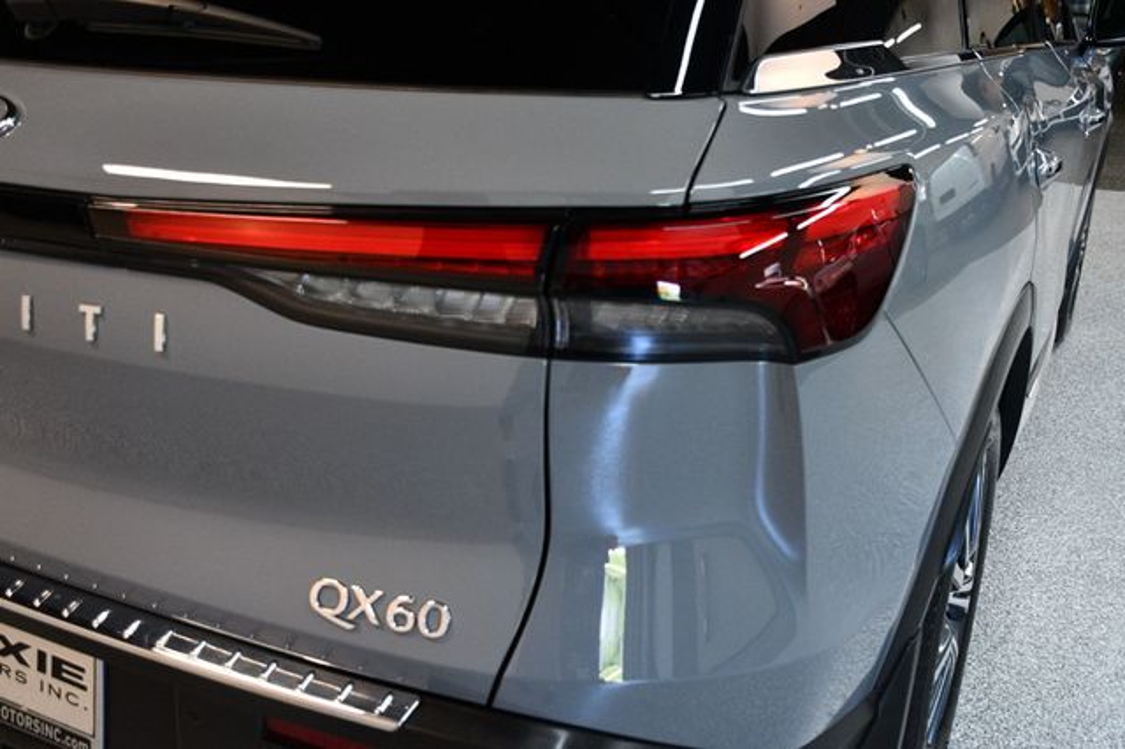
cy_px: 374
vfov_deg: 36.8
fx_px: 1124
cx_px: 562
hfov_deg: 53.2
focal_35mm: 36
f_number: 3.8
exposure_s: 1/125
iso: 1800
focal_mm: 24
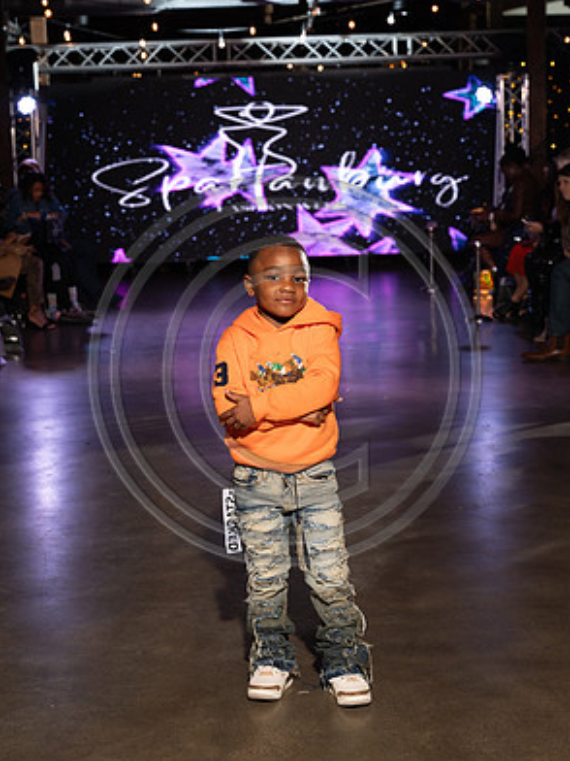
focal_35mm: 75
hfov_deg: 19.6
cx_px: 286
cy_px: 369
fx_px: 1647
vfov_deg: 26.0
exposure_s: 1/200
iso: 1250
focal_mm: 68
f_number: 6.3
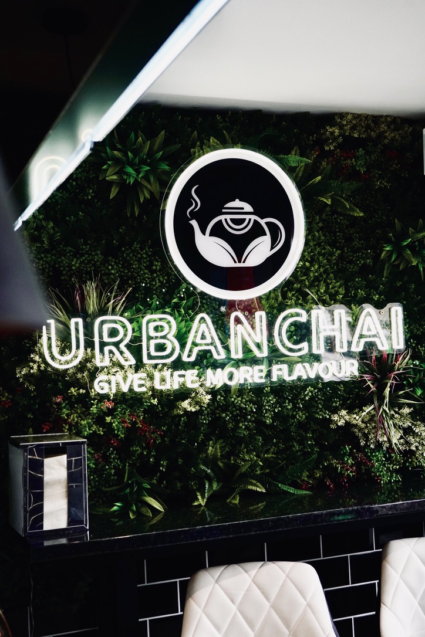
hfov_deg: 31.9
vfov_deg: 46.4
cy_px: 318
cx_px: 212
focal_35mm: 42
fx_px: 744
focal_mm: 42
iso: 2500
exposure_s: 1/640
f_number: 5
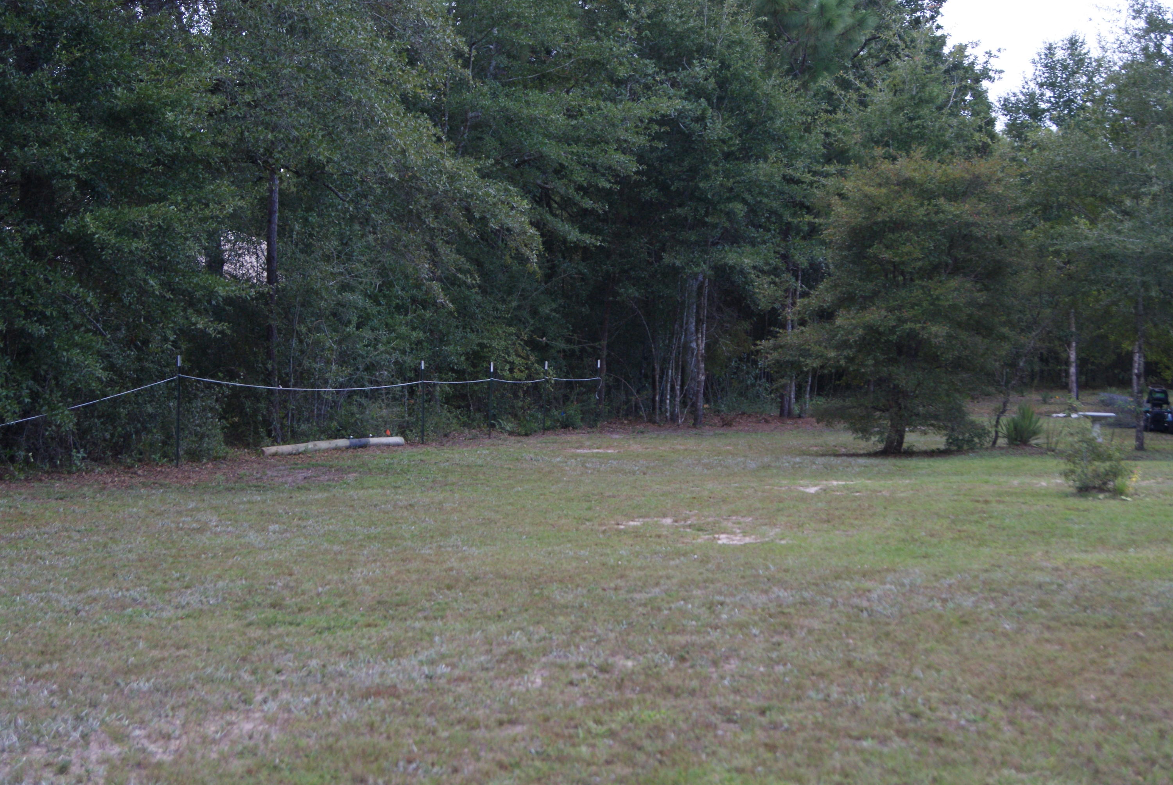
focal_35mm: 68
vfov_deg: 20.2
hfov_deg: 29.8
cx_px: 586
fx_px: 2202
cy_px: 392
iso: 400
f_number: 5.6
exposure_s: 1/80
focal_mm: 45
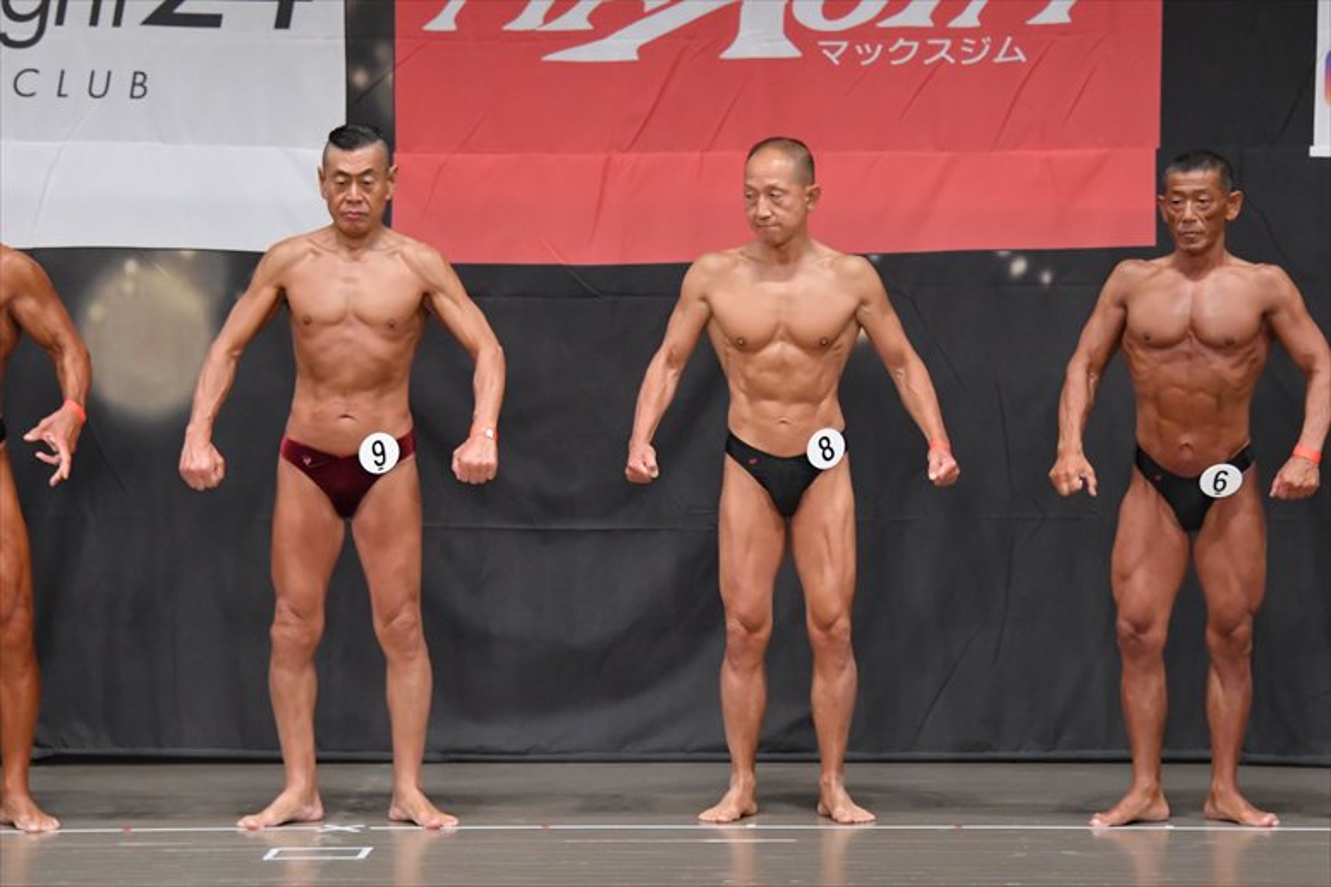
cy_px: 444
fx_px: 7465
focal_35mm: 202
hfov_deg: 10.2
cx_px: 666
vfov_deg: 6.8
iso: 5000
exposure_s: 1/400
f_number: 5.6
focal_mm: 135
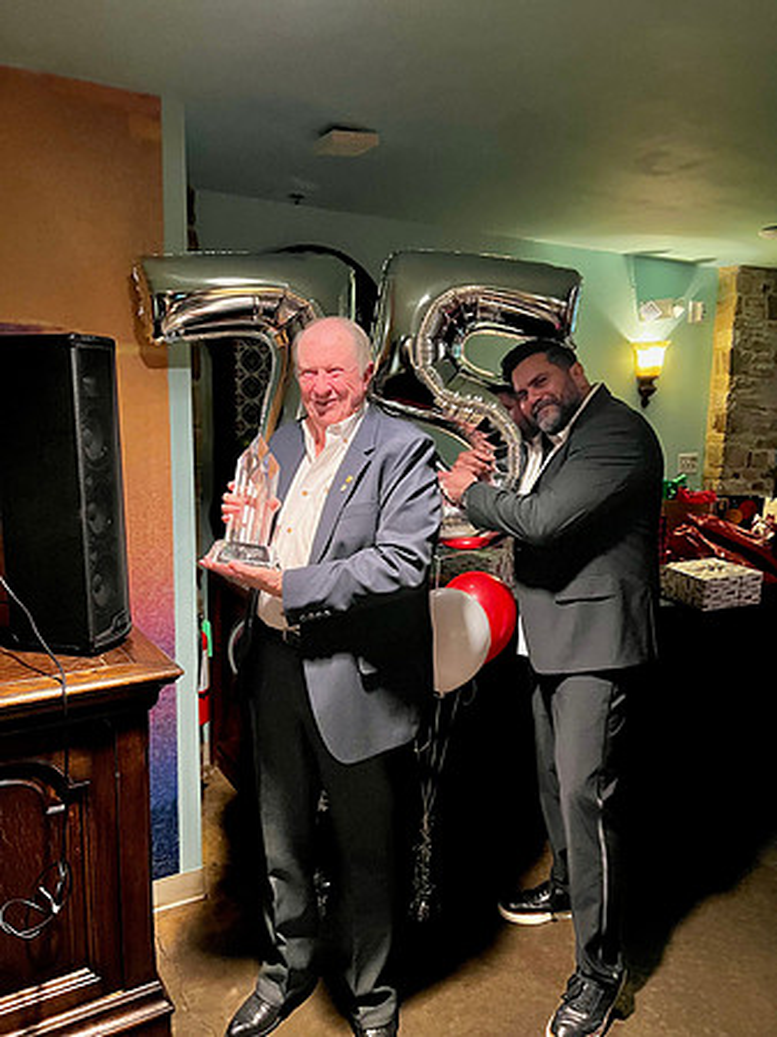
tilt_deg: -7.7
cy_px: 518
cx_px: 388
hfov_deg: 53.0
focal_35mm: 26
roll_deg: -0.8
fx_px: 779
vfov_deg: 67.3
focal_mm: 5.7
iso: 640
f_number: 1.5
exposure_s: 1/40
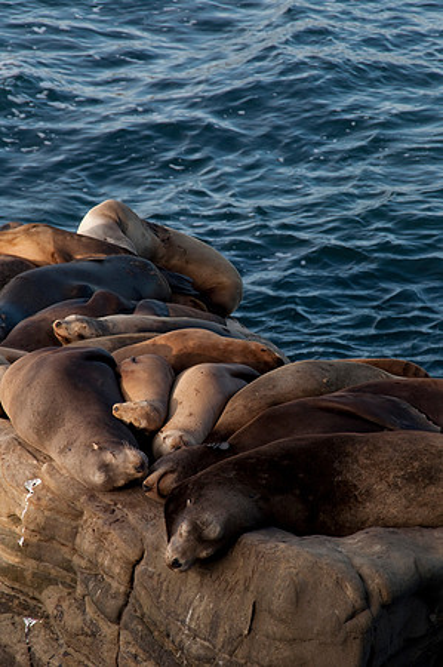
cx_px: 222
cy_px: 334
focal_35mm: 225
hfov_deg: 6.1
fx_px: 4162
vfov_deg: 9.2
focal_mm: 150
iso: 320
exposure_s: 1/250
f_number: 10
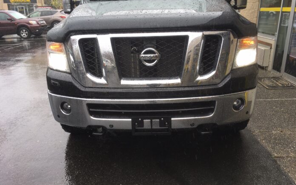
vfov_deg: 40.6
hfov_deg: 61.2
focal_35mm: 31
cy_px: 96
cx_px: 149
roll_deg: -1.8
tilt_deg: -18.2
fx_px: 250
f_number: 2.2
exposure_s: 1/159
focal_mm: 4.15
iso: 25
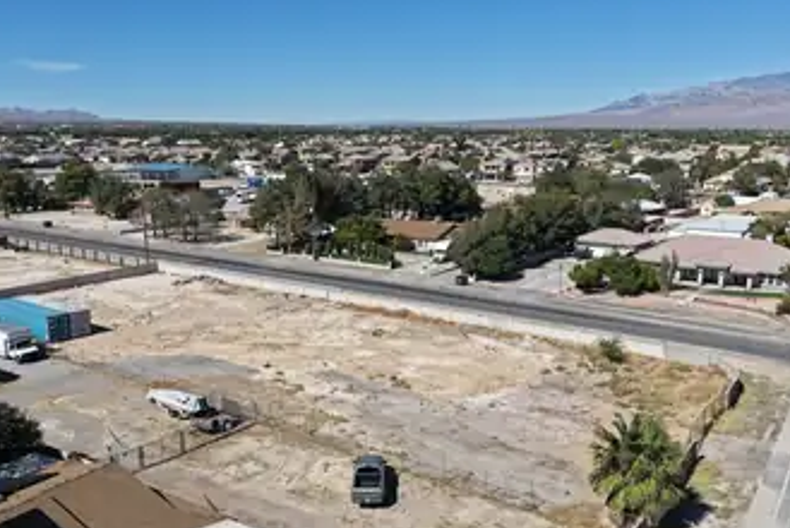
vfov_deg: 38.9
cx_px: 343
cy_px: 282
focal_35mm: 34
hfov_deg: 55.6
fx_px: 747
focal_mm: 14.45
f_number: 2.8
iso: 100
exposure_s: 1/2000
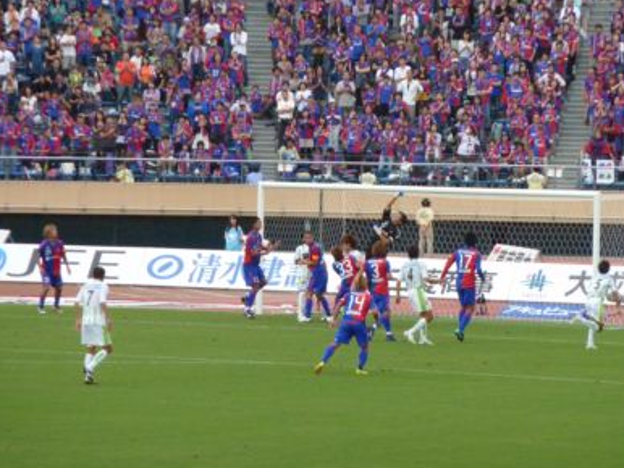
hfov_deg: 5.7
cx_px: 336
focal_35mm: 350
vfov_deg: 4.3
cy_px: 242
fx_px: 6313
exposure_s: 1/500
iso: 500
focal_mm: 49.2
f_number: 4.9
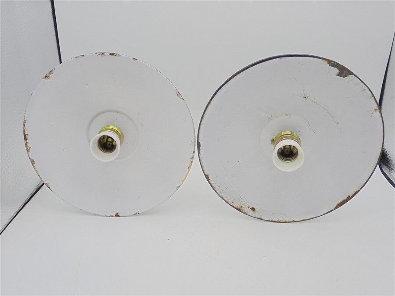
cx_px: 198
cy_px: 148
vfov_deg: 41.8
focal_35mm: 34
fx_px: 388
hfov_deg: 54.0
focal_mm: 6.1
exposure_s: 1/40
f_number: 4
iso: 100
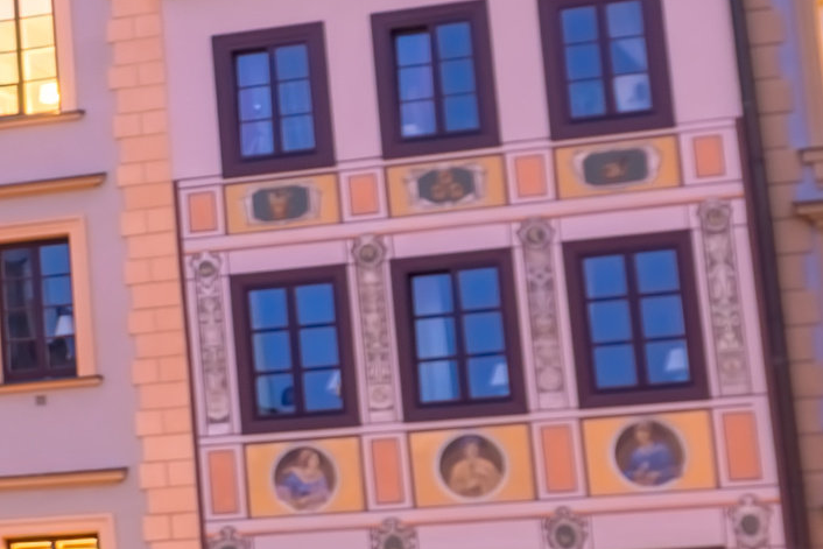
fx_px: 3978
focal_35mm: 174
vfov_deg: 7.8
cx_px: -989
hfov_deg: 10.5
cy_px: -54
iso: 100
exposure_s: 8
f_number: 9
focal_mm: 32
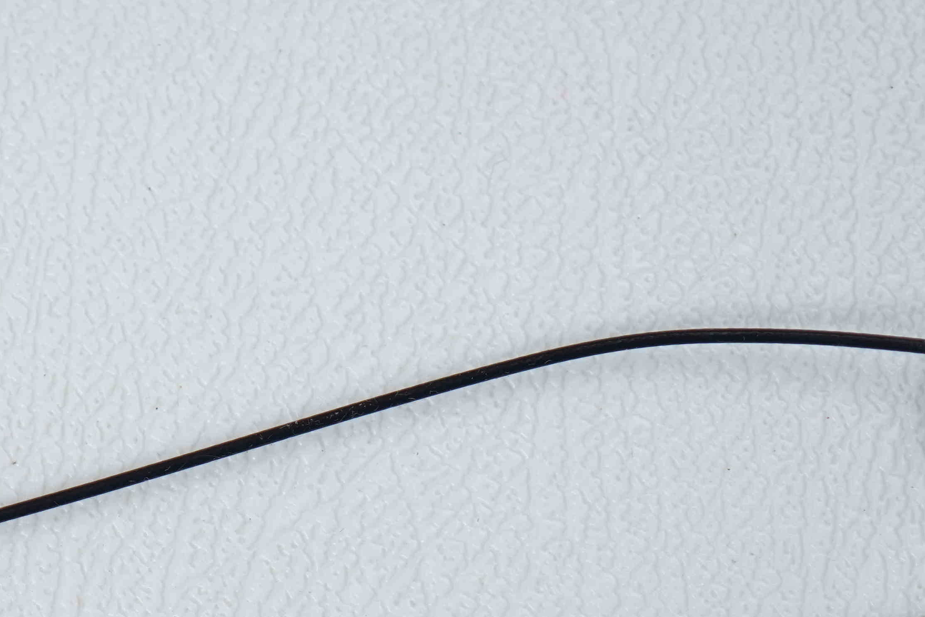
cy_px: 596
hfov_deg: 15.1
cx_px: 219
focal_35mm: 135
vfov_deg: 10.1
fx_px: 3468
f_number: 2.8
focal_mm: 50
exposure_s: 1/125
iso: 400
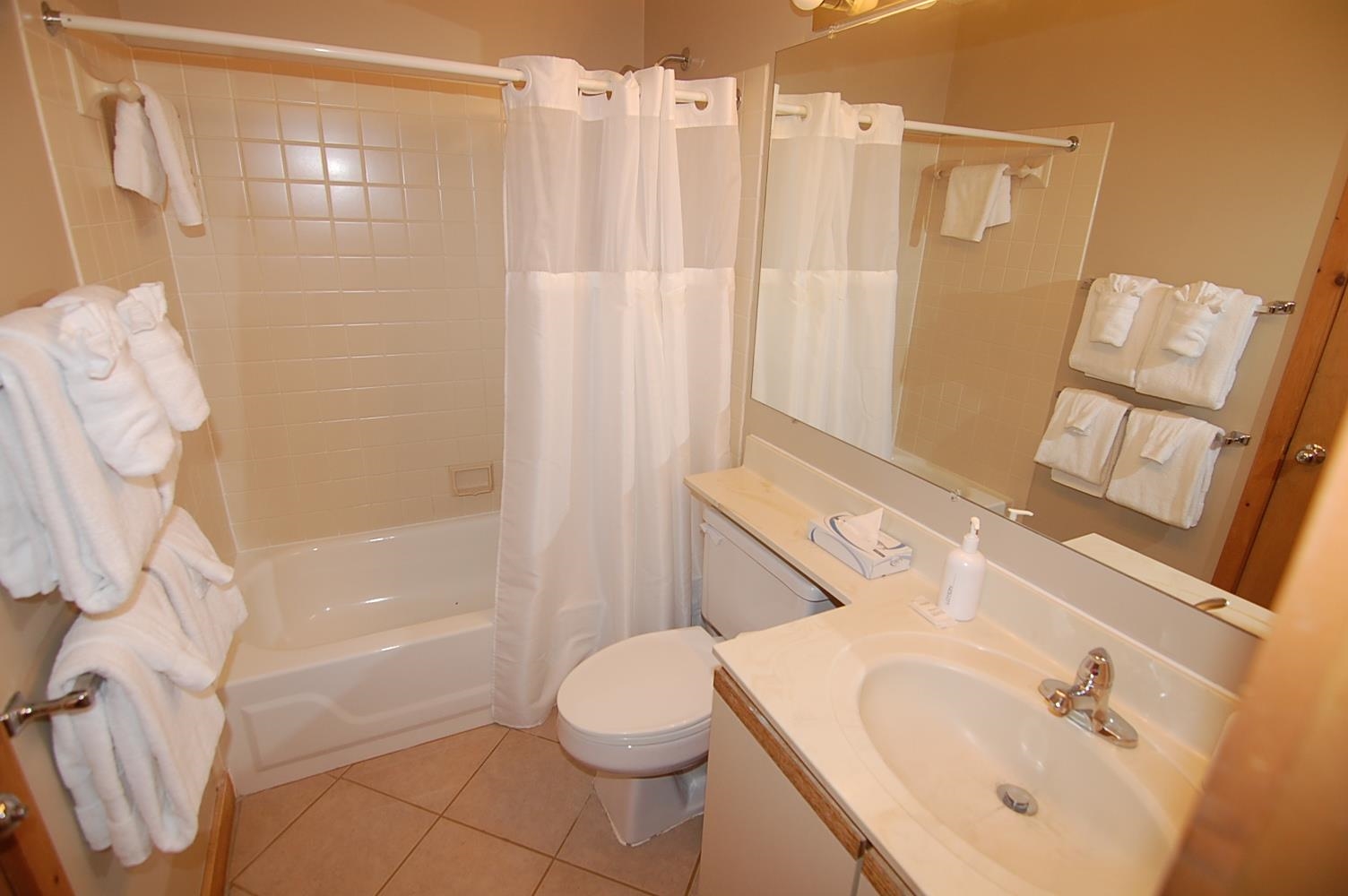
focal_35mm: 16
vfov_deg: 72.0
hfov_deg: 95.0
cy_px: 448
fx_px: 617
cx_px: 674
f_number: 4
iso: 400
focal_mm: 11
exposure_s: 1/60
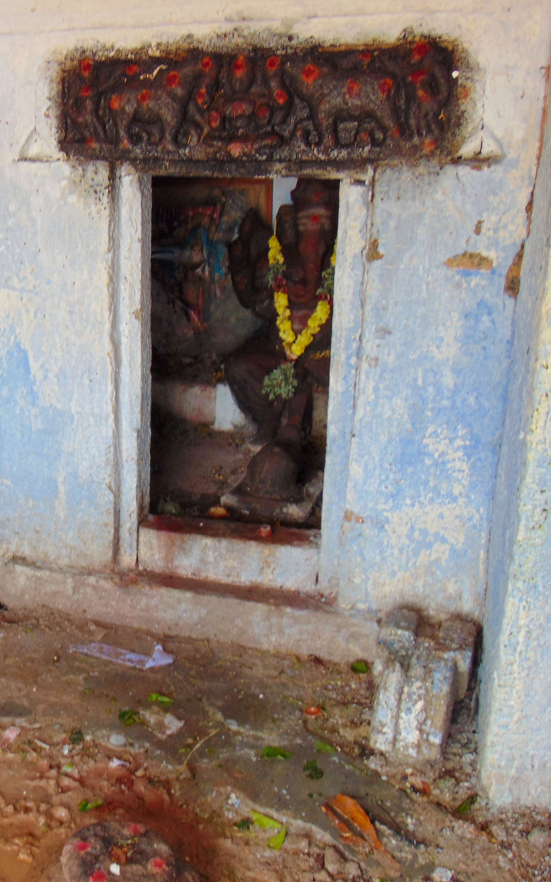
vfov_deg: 42.6
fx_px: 1129
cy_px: 444
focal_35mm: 47
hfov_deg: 25.7
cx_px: -34
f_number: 3.2
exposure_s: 1/50
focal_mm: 5.8
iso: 80
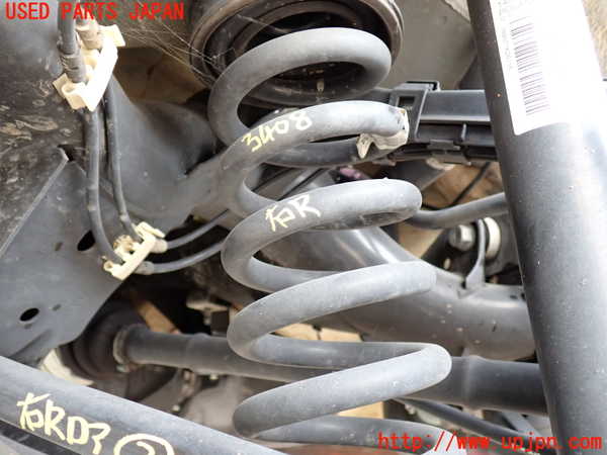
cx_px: 304
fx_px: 561
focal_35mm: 32
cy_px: 228
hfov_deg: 56.8
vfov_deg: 44.2
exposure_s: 1/30
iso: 200
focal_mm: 5.79
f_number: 2.4
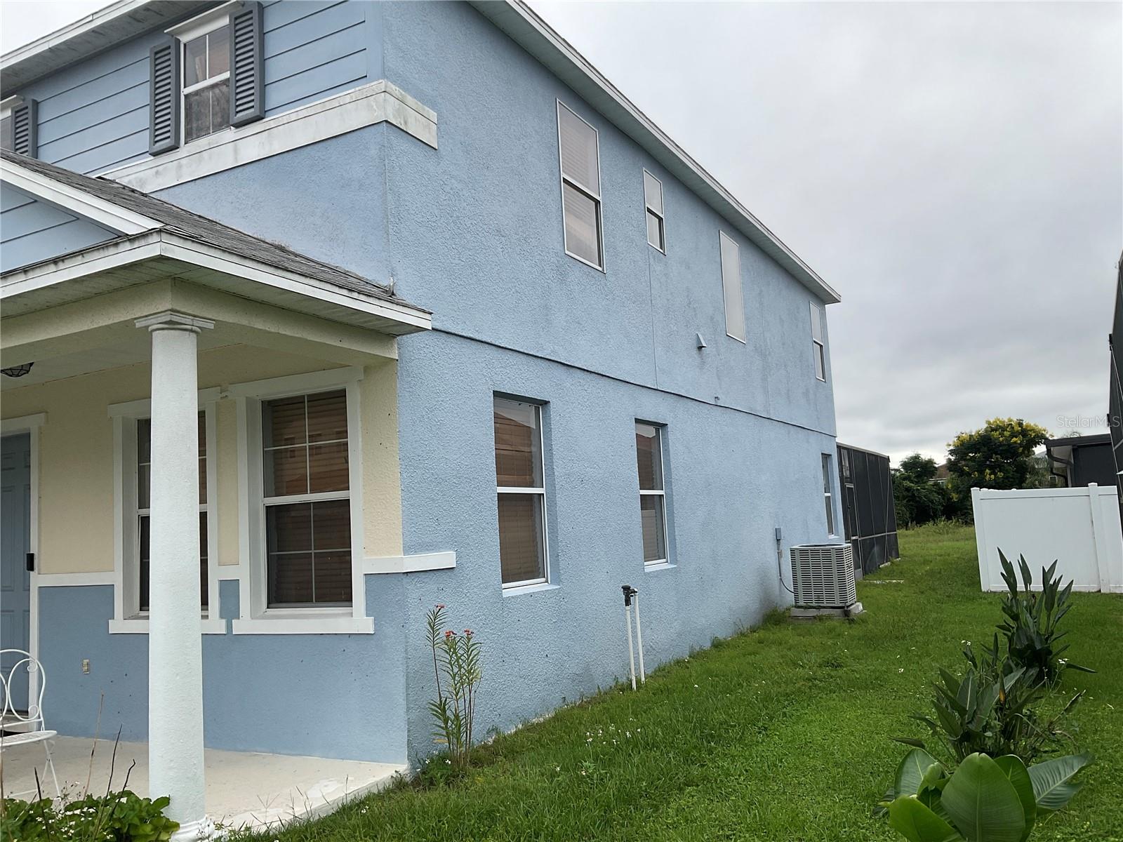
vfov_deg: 48.2
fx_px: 941
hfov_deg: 61.7
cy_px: 421
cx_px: 562
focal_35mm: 29
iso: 16
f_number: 1.8
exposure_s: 1/691
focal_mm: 3
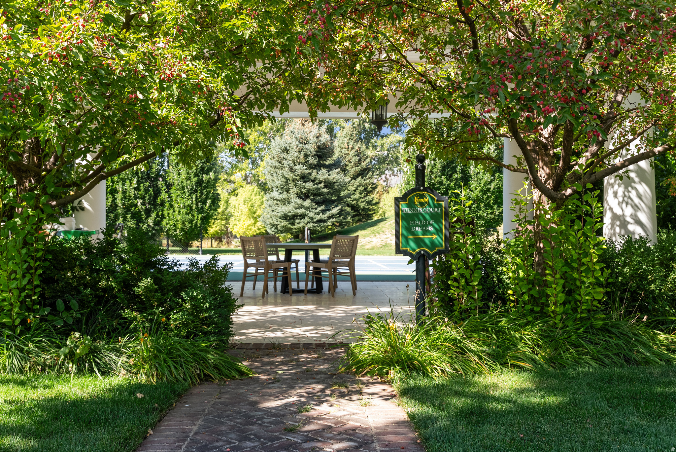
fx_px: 714
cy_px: 226
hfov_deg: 50.7
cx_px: 338
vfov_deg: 35.1
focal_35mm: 38
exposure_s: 1/400
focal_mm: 38
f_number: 6.3
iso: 640
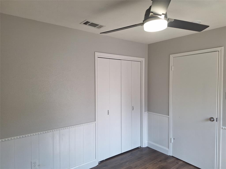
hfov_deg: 73.9
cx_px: 113
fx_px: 150
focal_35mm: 23
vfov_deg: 58.9
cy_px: 84
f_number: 1.8
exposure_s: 1/60
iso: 40
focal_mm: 5.54
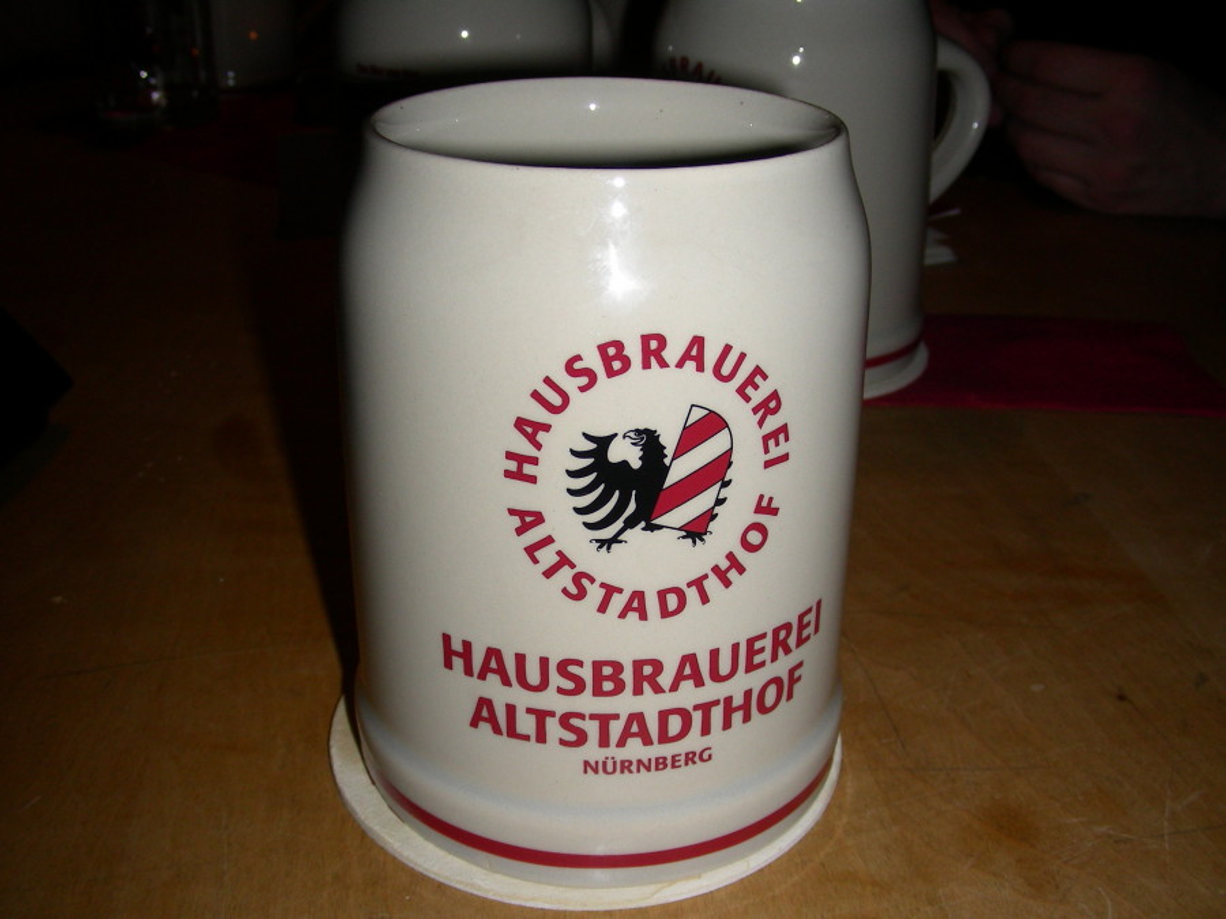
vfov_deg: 37.7
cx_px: 613
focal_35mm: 38
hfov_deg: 49.0
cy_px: 460
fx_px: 1346
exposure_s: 1/60.1
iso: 50
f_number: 3.5
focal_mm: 6.3
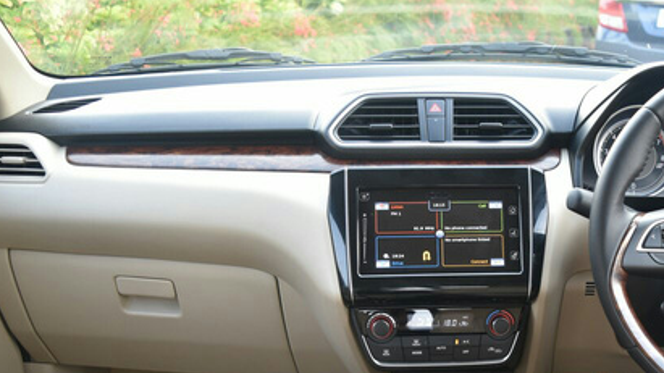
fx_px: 863
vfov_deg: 23.9
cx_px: 460
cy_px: 316
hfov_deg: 41.4
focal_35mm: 49
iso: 450
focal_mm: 20
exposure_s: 1/60
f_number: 4
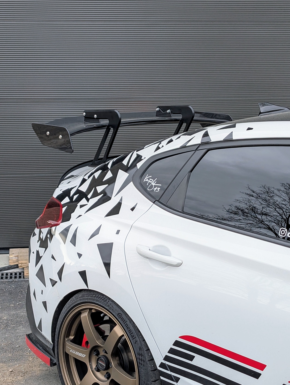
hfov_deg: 29.7
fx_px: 546
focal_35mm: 49
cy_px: 192
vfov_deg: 38.9
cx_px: 145
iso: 30
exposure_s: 1/121
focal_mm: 6.9
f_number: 1.68
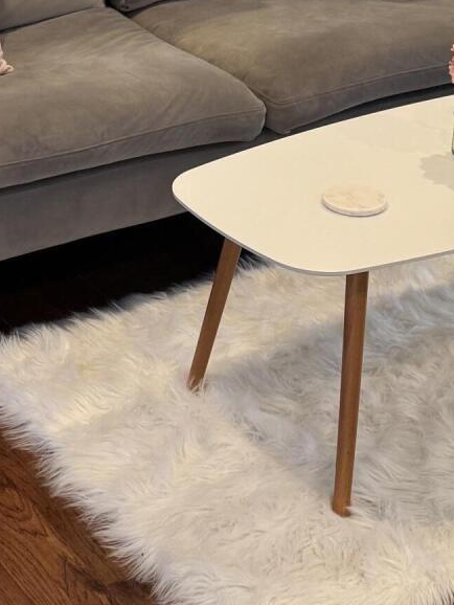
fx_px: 1450
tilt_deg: -11.9
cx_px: 189
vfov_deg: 21.7
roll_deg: -0.4
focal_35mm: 83
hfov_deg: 17.8
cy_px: -132
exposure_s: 1/60
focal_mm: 6.76
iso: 160
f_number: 1.78
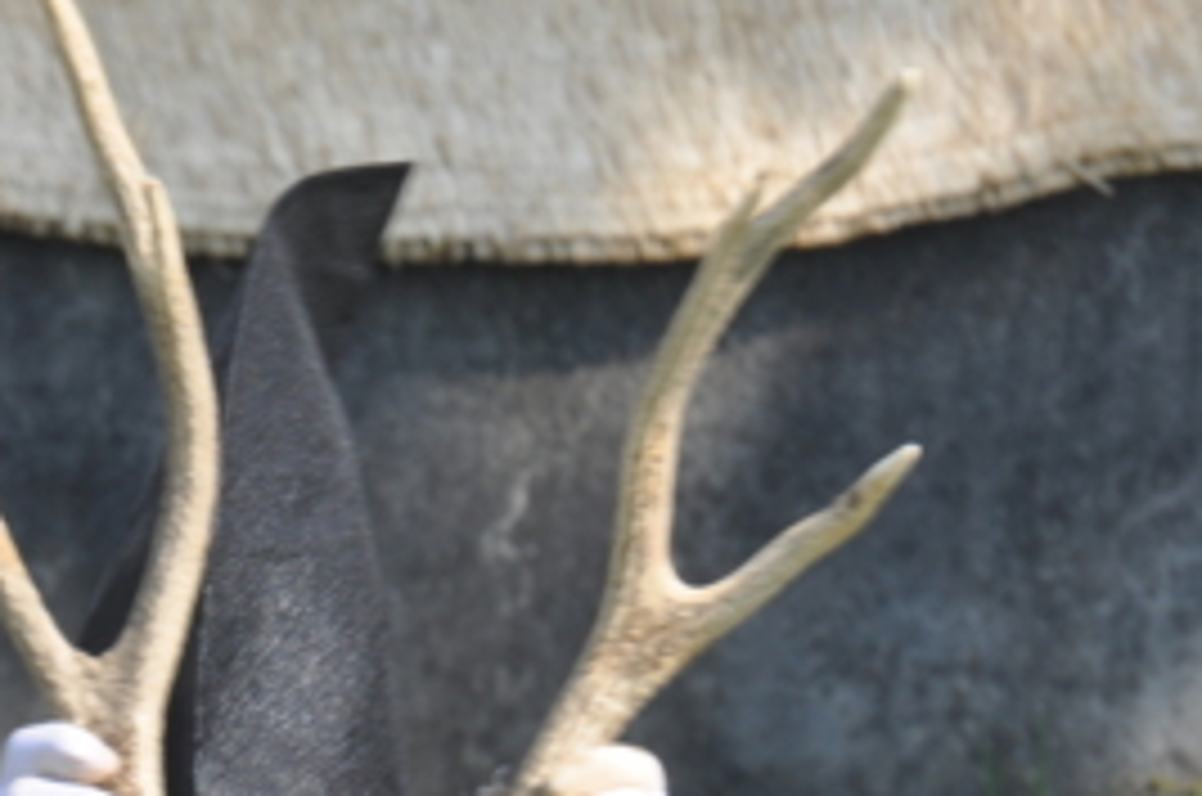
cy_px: 996
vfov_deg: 1.3
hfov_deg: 2.0
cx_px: 315
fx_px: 34429
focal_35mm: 1033
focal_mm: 230
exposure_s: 1/125
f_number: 13
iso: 250
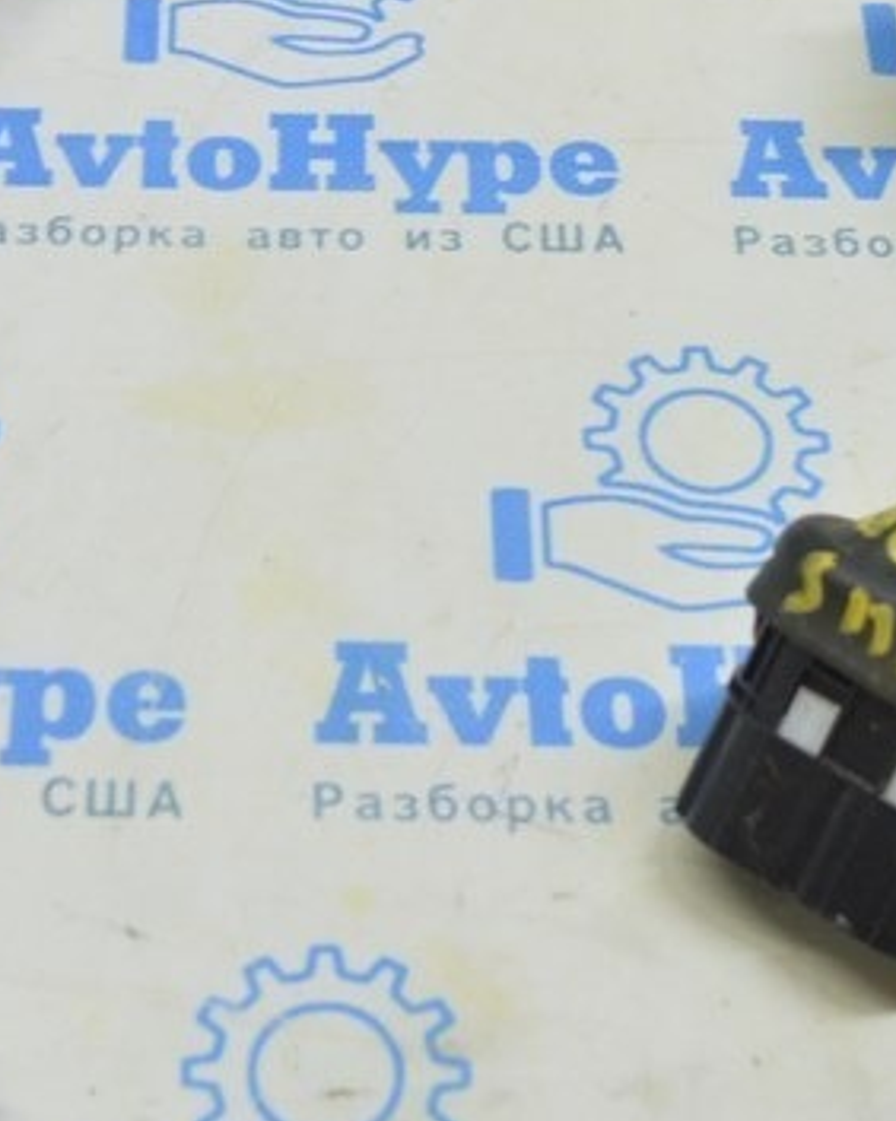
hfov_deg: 15.6
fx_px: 3251
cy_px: 170
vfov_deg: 19.3
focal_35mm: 98
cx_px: 273
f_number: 5.6
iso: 400
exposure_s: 1/20
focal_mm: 24
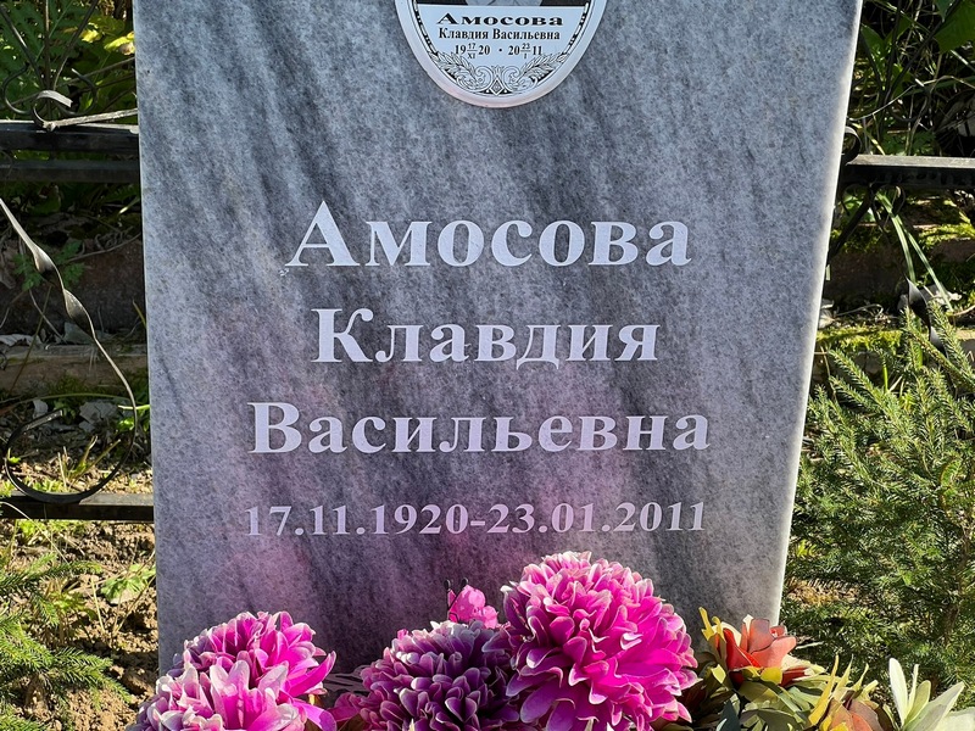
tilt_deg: -31.5
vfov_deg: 19.1
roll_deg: -1.3
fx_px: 2169
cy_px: 366
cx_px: 488
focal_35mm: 77
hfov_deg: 25.3
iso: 32
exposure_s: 1/204
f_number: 2.8
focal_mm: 9
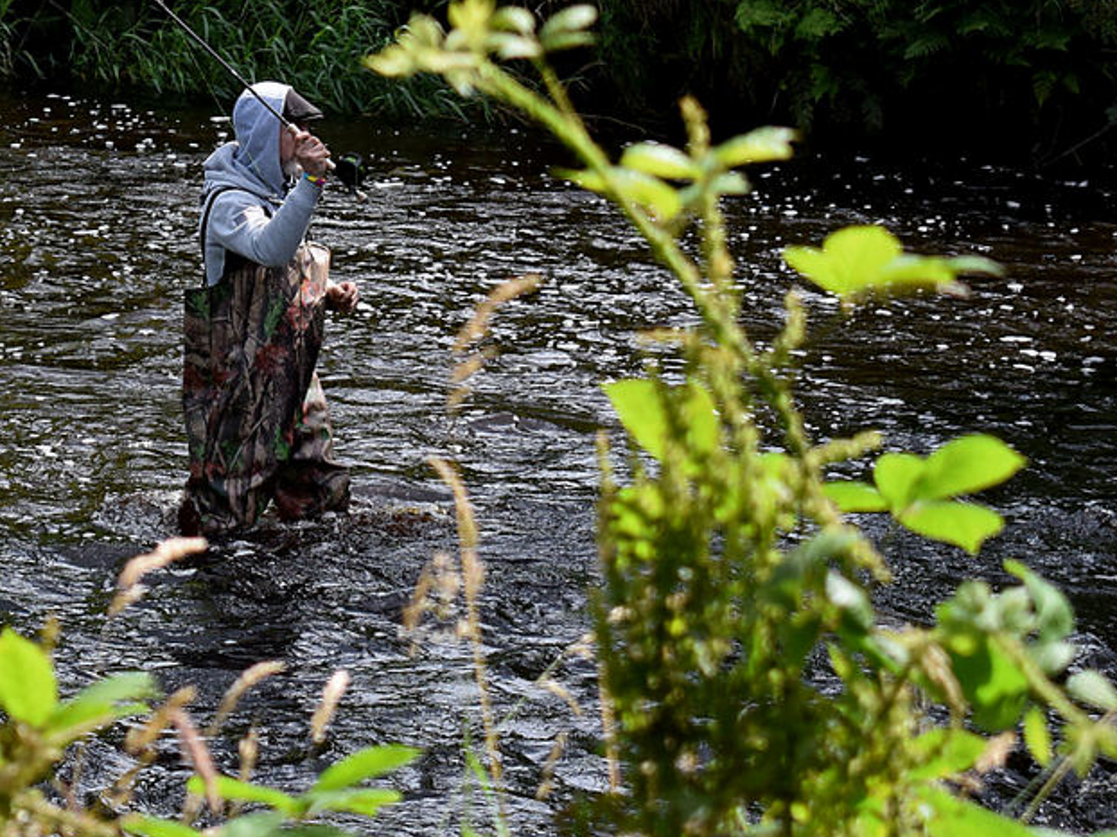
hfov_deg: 15.1
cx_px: 512
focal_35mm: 131
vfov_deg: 11.3
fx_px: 4219
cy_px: 407
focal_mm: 55
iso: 500
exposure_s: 1/1000
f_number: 5.6
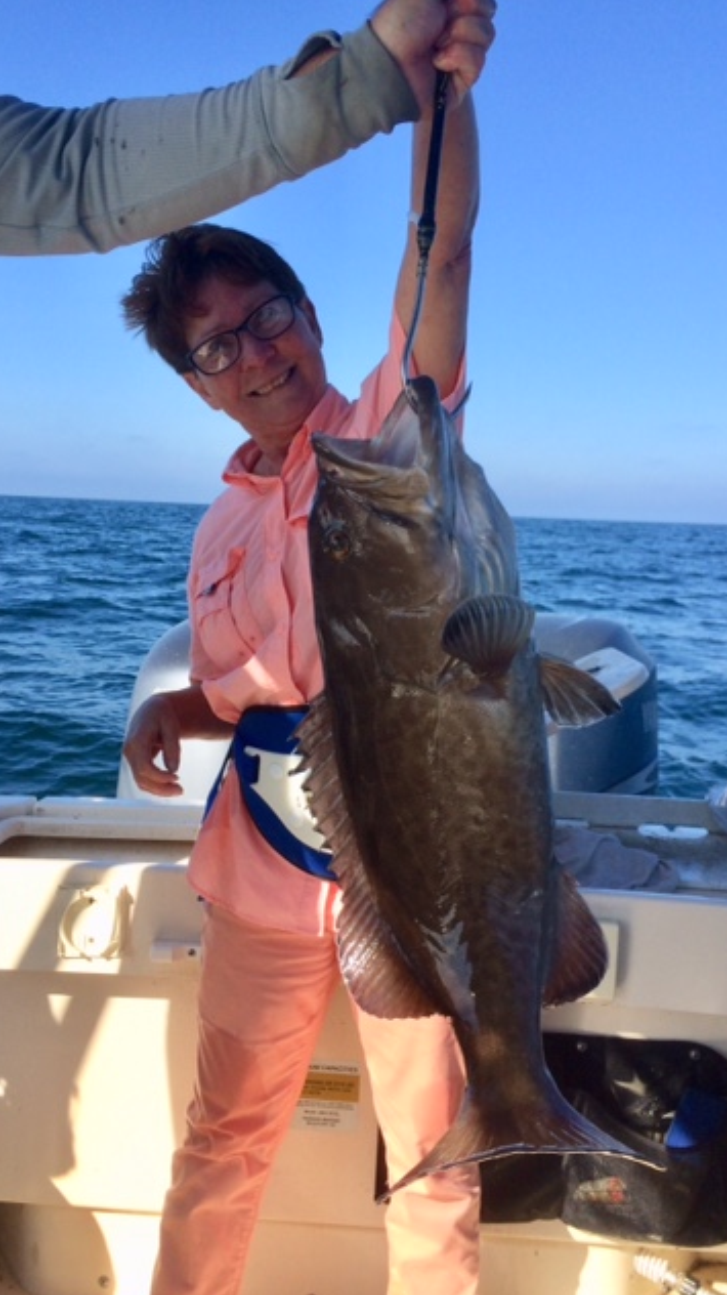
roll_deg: +0.0
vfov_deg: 61.0
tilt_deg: -8.0
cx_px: 348
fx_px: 1098
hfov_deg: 36.6
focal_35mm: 32
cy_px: 652
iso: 32
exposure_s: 1/1786
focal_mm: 4.15
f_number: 2.2
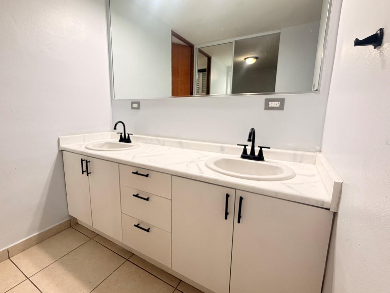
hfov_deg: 94.5
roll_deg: -0.8
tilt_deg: -10.0
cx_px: 189
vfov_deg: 78.1
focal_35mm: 16
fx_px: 180
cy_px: 142
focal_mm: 2.22
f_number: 2.2
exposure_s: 1/120
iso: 250
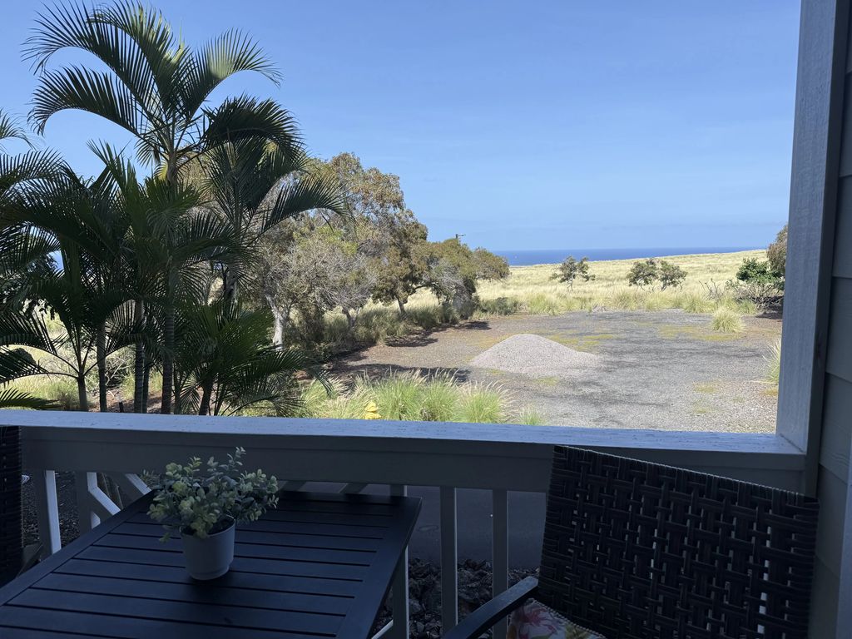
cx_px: 426
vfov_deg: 56.8
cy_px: 320
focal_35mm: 24
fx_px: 591
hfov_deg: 71.6
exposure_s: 1/3425
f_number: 1.78
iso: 80
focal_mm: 6.76
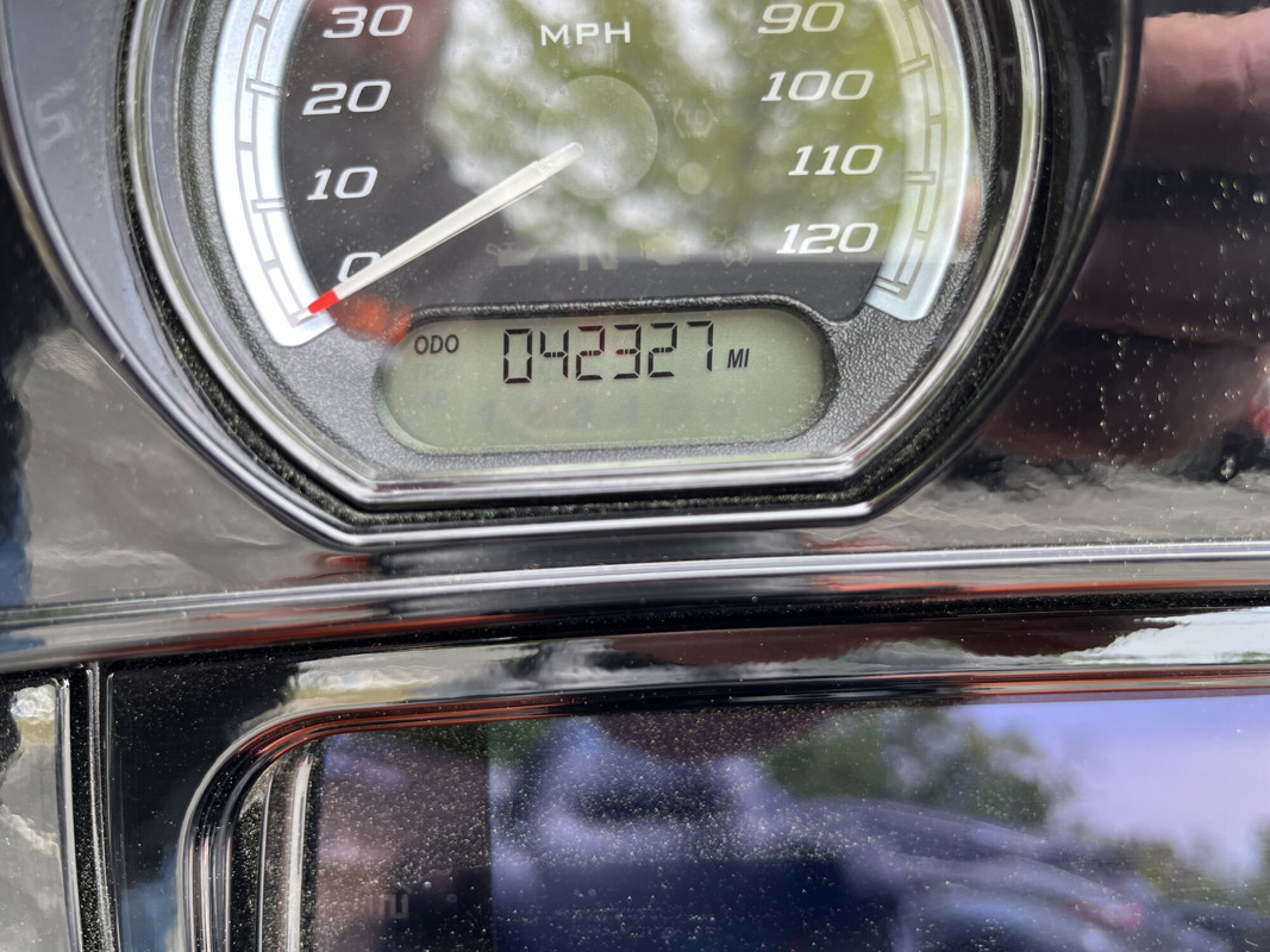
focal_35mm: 26
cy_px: 476
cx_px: 635
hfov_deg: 67.3
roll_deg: -17.4
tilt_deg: -25.5
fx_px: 954
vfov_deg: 53.1
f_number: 1.6
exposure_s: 1/122
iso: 50
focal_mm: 5.1
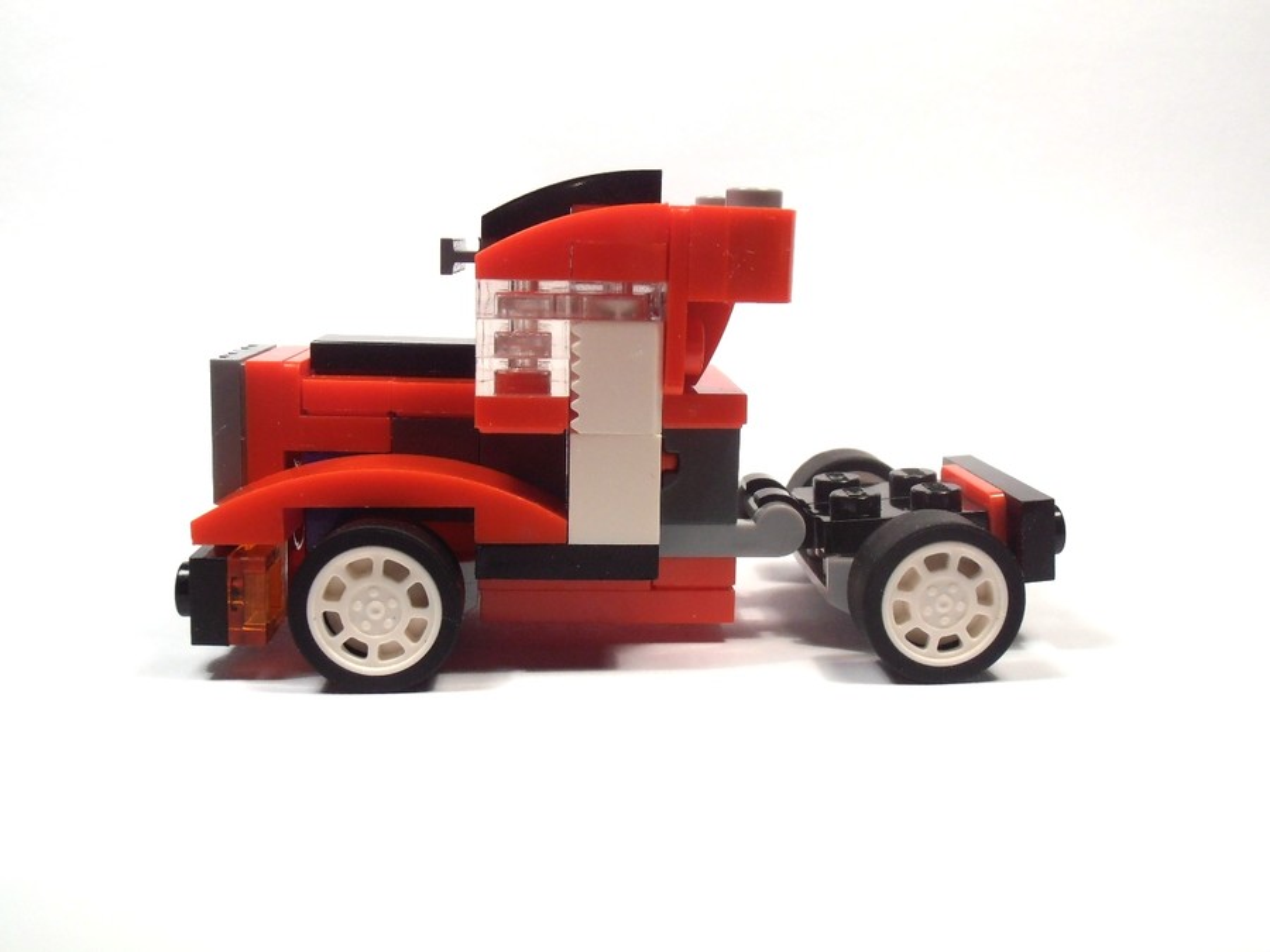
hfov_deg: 50.1
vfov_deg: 38.7
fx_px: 1357
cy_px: 476
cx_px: 635
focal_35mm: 37
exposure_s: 1/50
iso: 80
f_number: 3.9
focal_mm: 6.61
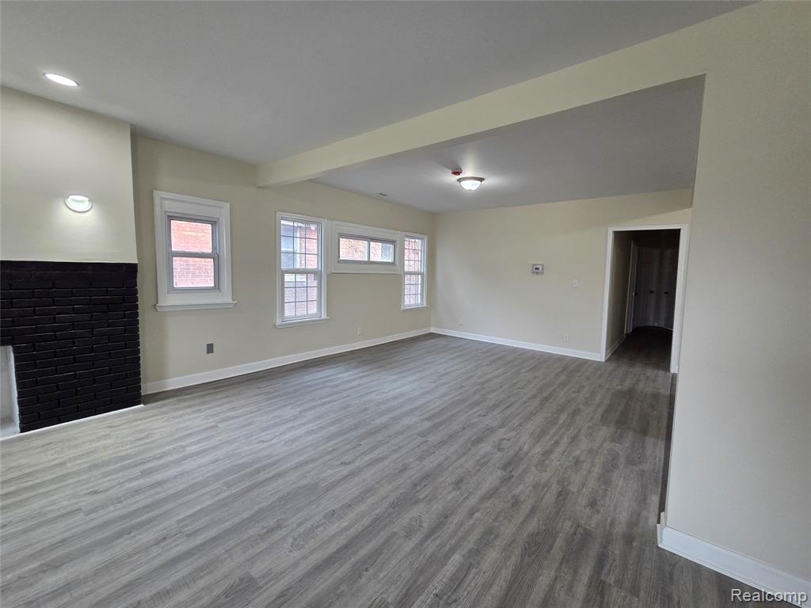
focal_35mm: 13
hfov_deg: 106.2
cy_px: 304
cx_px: 406
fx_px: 305
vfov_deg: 89.9
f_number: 2.2
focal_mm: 2.2
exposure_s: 1/120
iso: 200
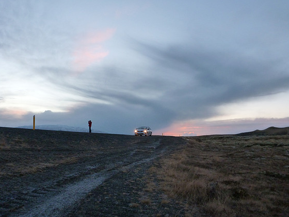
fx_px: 242
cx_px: 148
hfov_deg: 61.7
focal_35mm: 29
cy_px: 106
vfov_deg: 48.2
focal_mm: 4.9
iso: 250
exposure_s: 1/60
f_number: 3.3
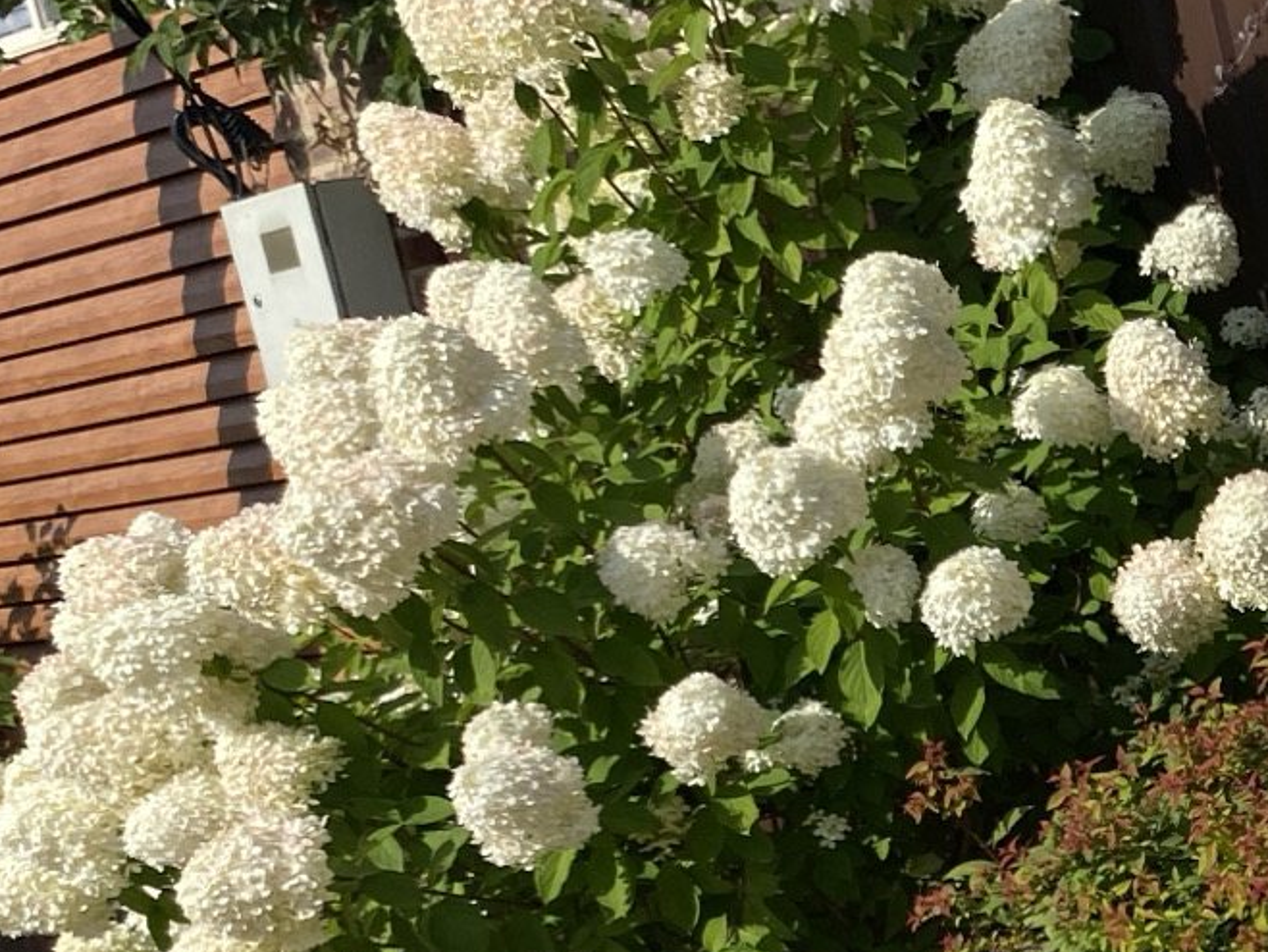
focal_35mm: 79
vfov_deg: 18.4
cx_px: 1661
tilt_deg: -13.8
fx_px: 2895
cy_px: 823
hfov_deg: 22.1
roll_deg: +9.9
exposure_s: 1/3497
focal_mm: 4.25
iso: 32
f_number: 1.8
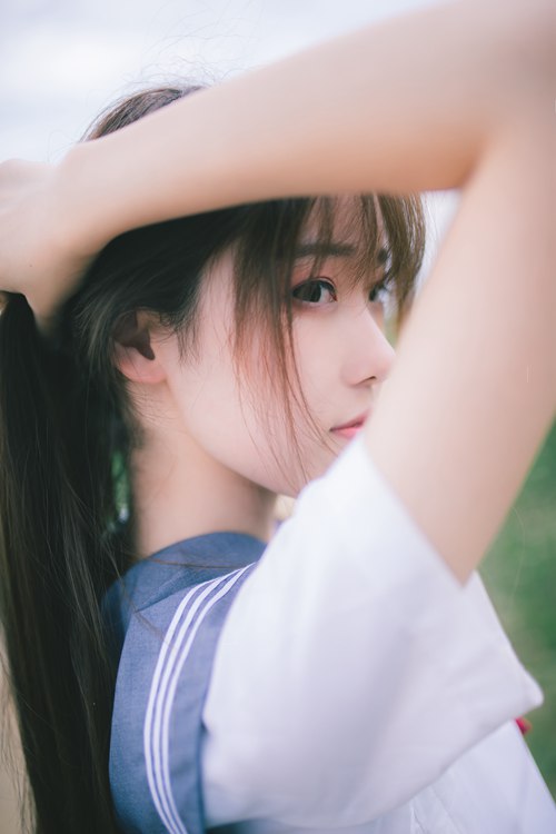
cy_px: 417
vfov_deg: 54.4
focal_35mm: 35
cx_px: 278
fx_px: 811
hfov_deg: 37.9
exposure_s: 1/320
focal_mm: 35
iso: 125
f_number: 1.4
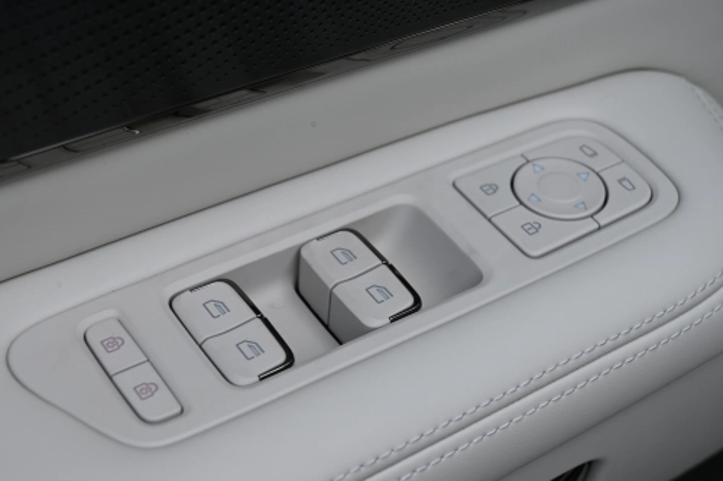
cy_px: 240
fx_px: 1385
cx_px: 362
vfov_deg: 19.7
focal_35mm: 69
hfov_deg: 29.3
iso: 200
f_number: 6
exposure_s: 1/250
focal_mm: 46
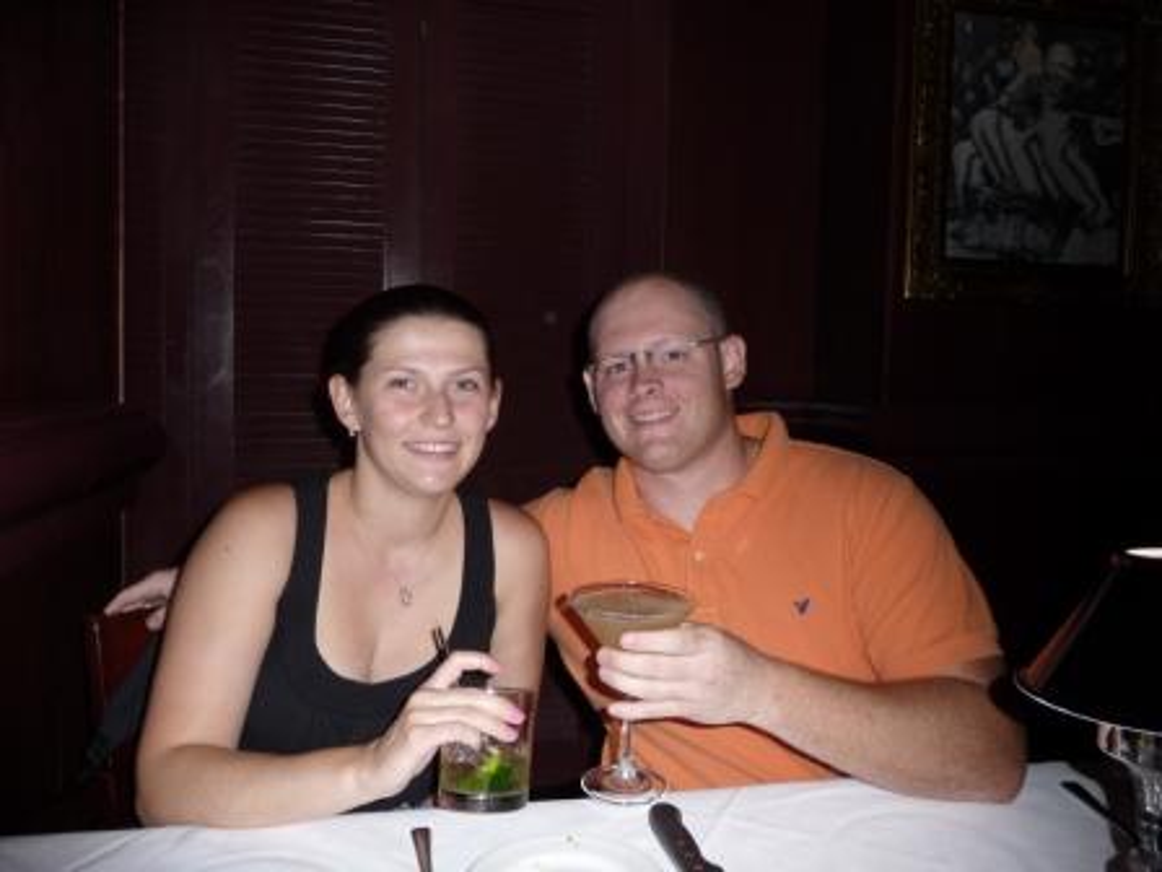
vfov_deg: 49.7
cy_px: 436
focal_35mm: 28
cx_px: 581
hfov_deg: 63.4
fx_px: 940
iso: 100
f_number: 3.3
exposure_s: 1/30
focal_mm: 4.7
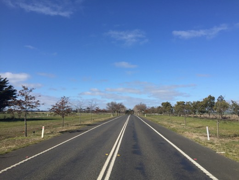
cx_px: 120
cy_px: 90
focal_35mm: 29
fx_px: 200
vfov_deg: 48.2
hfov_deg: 61.7
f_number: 2.2
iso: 32
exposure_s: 1/1883
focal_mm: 4.15
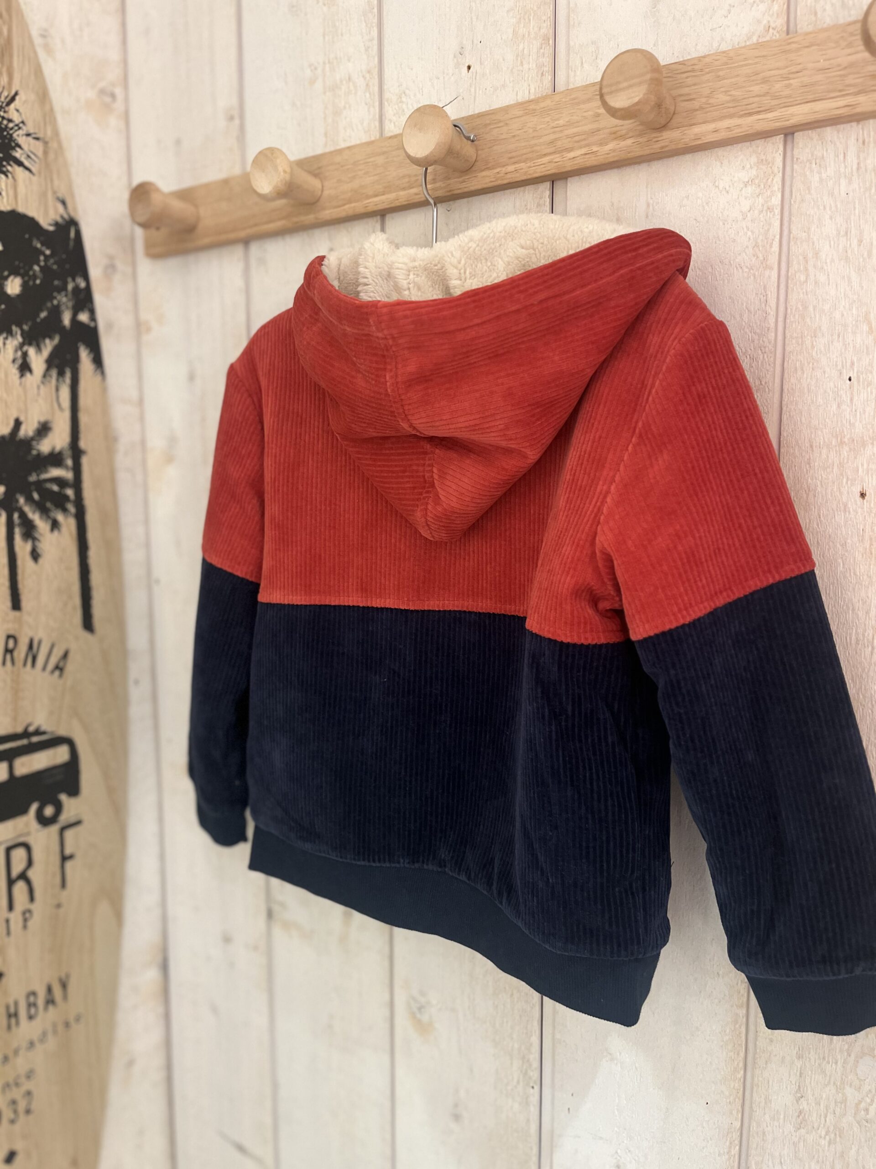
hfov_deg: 53.1
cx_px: 438
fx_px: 877
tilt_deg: -8.3
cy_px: 584
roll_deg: +0.8
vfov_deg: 67.3
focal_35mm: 26
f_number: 1.6
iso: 250
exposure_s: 1/50
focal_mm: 5.1
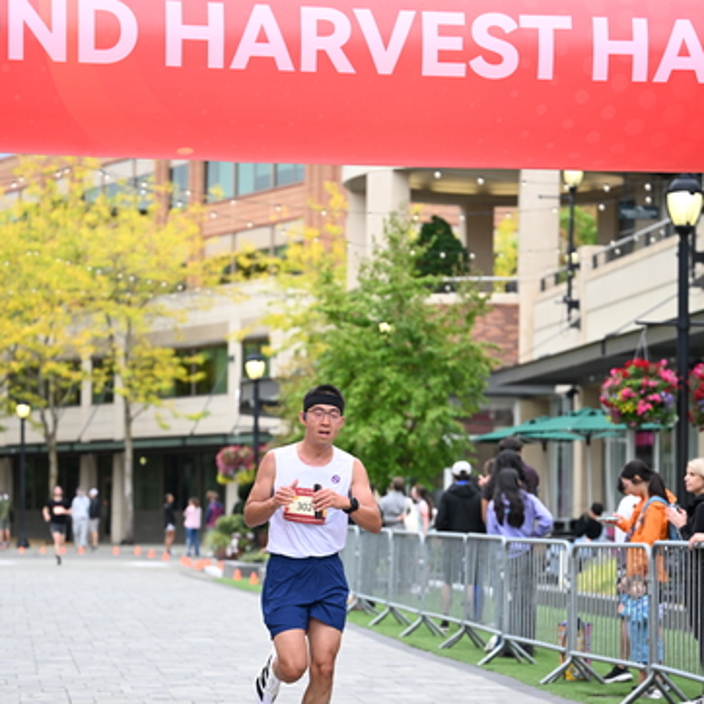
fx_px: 2439
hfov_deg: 16.4
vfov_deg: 16.4
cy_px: 434
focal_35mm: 106
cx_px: 349
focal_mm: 82
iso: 800
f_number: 2.8
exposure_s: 1/2000
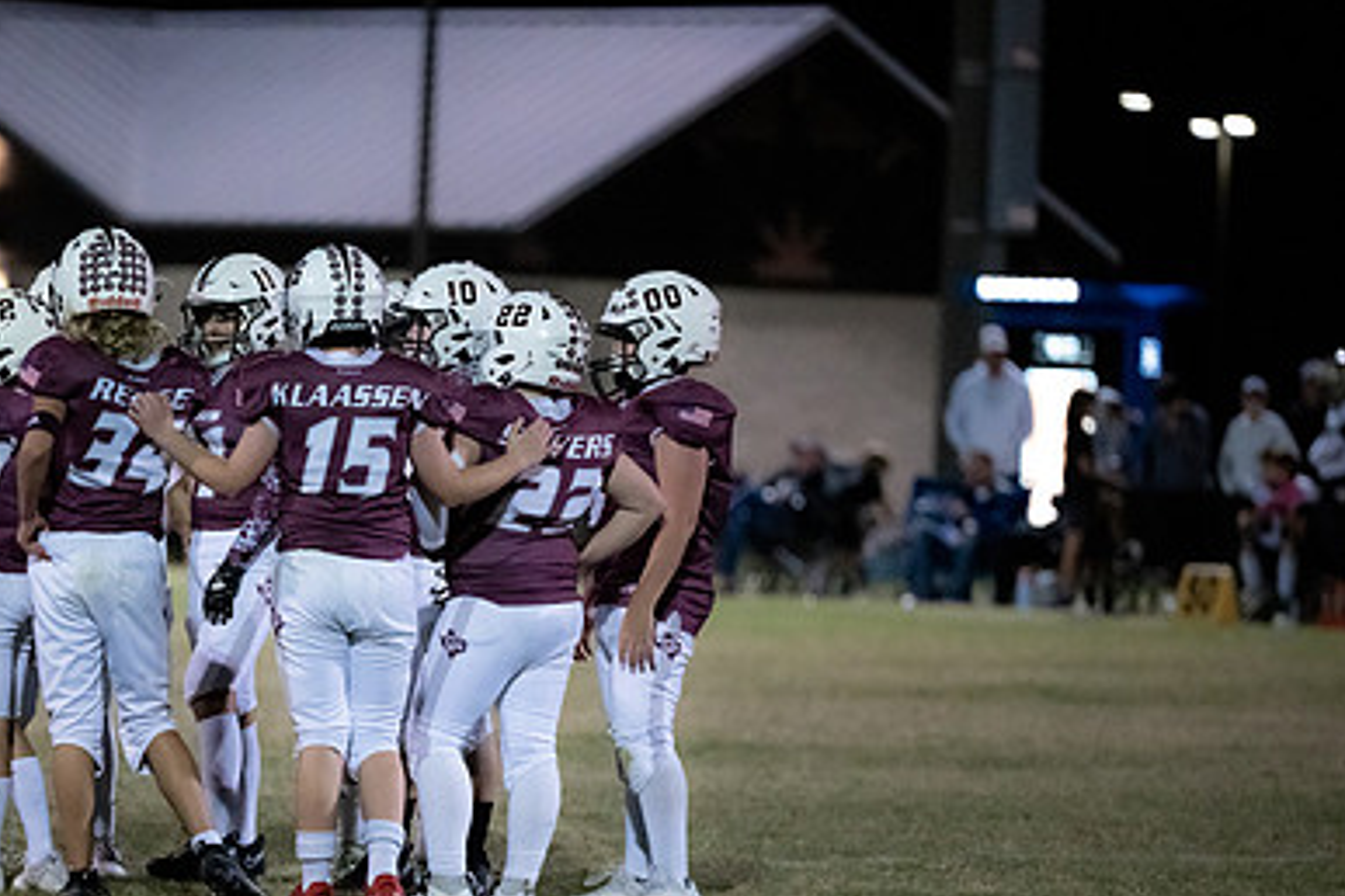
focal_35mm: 291
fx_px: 10871
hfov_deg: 7.1
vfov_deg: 4.7
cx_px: 368
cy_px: 627
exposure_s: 1/1000
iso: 12800
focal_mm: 194
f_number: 2.8
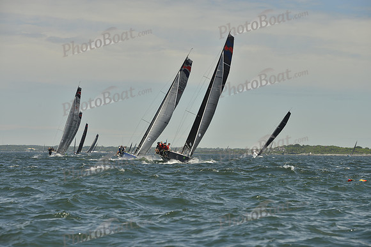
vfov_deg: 10.2
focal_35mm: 135
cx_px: 186
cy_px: 124
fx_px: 1392
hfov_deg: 15.2
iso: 280
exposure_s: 1/1600
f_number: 9
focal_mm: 135
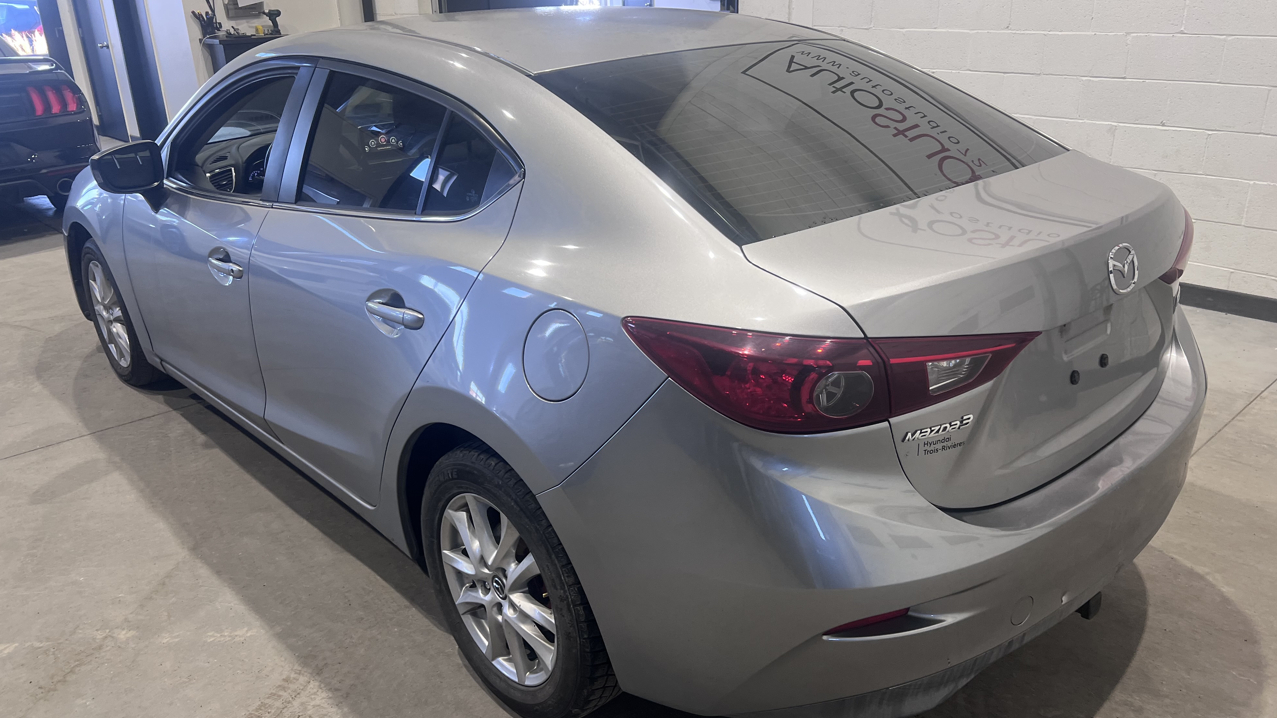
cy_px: 374
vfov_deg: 40.2
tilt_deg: -18.5
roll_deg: +2.0
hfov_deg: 66.1
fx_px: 982
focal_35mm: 29
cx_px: 646
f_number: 1.5
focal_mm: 5.7
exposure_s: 1/120
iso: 100
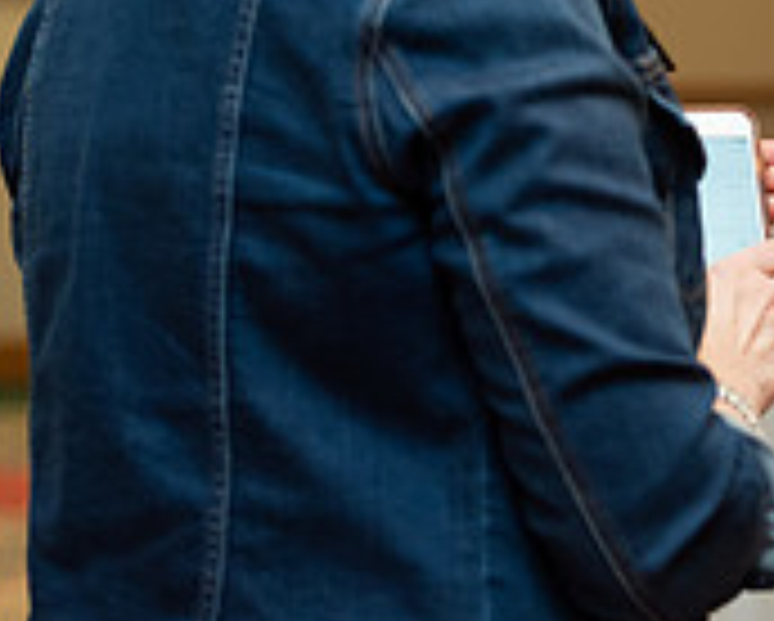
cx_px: 945
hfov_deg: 7.7
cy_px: 38
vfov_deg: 6.3
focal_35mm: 247
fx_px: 5665
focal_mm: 78
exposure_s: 1/200
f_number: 3.5
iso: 1250
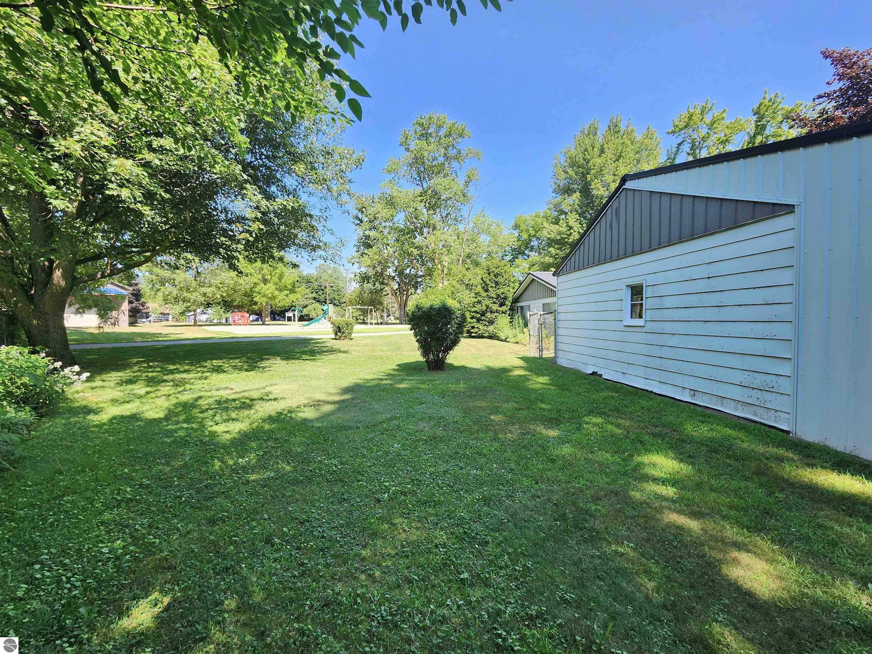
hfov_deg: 106.2
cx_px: 436
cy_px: 327
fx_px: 327
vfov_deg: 89.9
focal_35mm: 13
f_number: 2.2
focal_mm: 2.2
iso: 50
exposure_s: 1/443
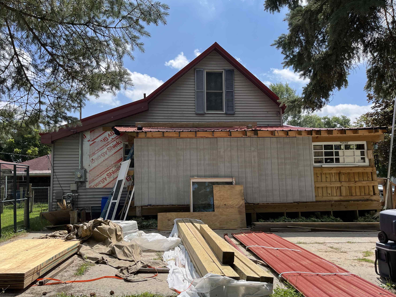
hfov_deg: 65.3
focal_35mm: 27
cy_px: 148
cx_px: 191
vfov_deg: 51.4
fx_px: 309
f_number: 1.6
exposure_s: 1/3311
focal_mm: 5.1
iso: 50
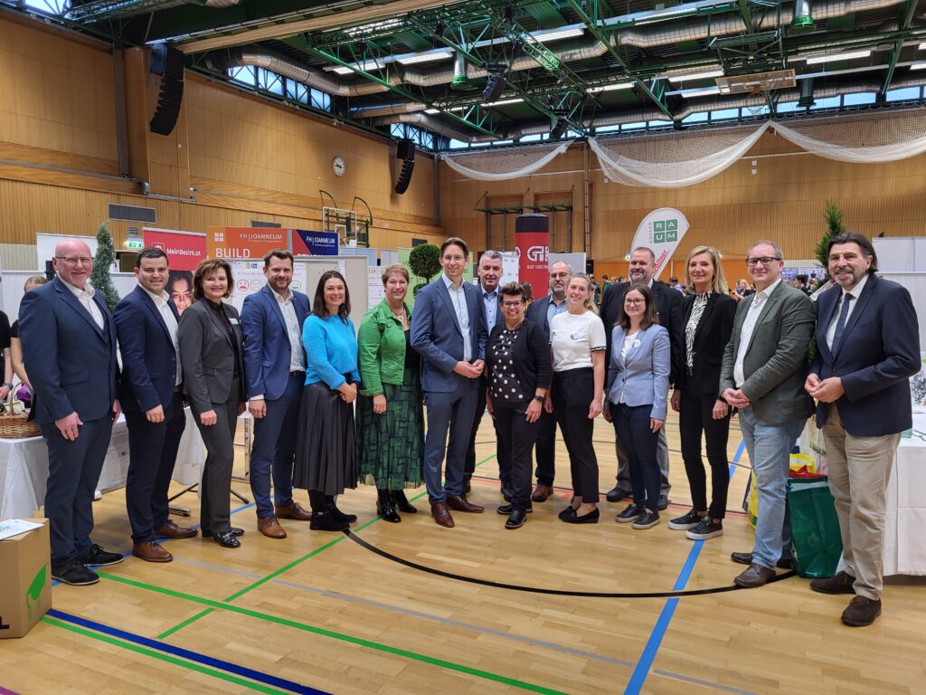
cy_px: 348
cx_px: 463
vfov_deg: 53.1
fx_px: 696
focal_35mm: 26
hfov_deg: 67.3
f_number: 1.8
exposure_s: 1/100
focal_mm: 5.4
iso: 200
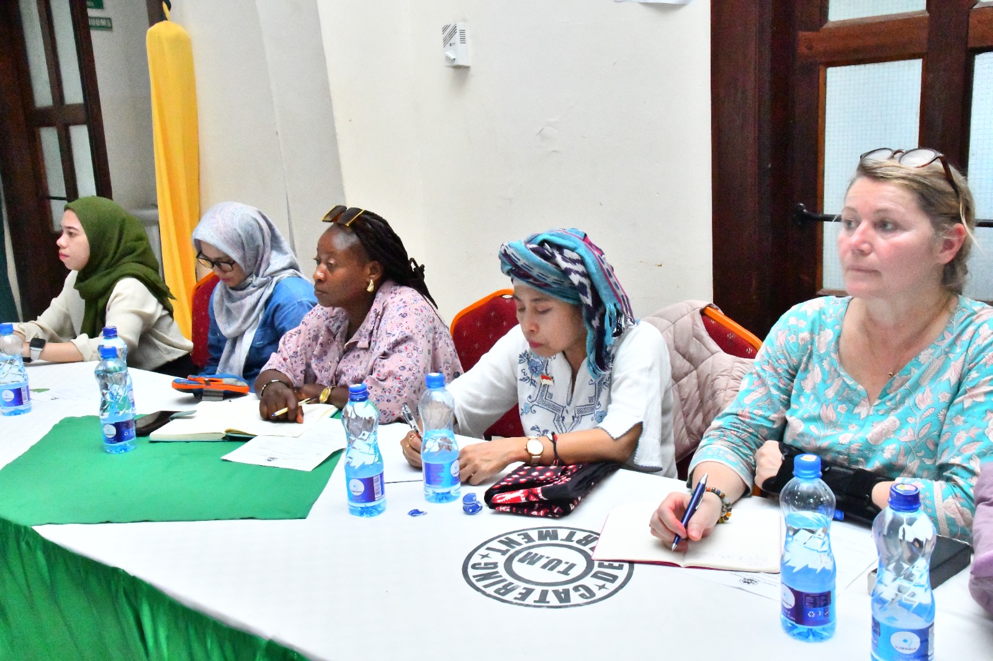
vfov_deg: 37.8
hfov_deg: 54.4
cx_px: 496
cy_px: 330
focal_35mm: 35
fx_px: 965
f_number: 18
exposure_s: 1/125
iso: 25600
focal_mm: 35
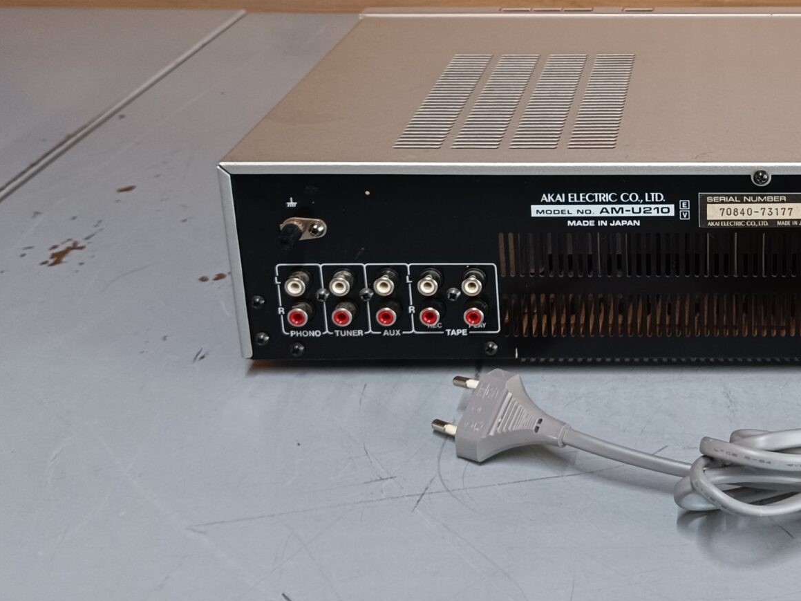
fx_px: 1226
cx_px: 718
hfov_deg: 34.2
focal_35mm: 53
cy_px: 28
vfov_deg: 26.3
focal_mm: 5.59
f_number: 1.88
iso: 732
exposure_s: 1/50.1
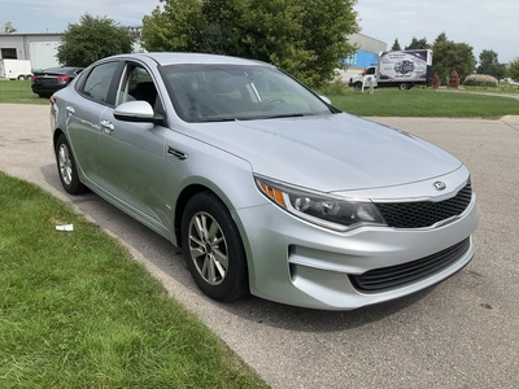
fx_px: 435
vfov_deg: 48.2
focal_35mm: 29
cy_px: 194
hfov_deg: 61.7
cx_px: 260
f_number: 1.8
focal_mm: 3
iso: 25
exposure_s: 1/2320
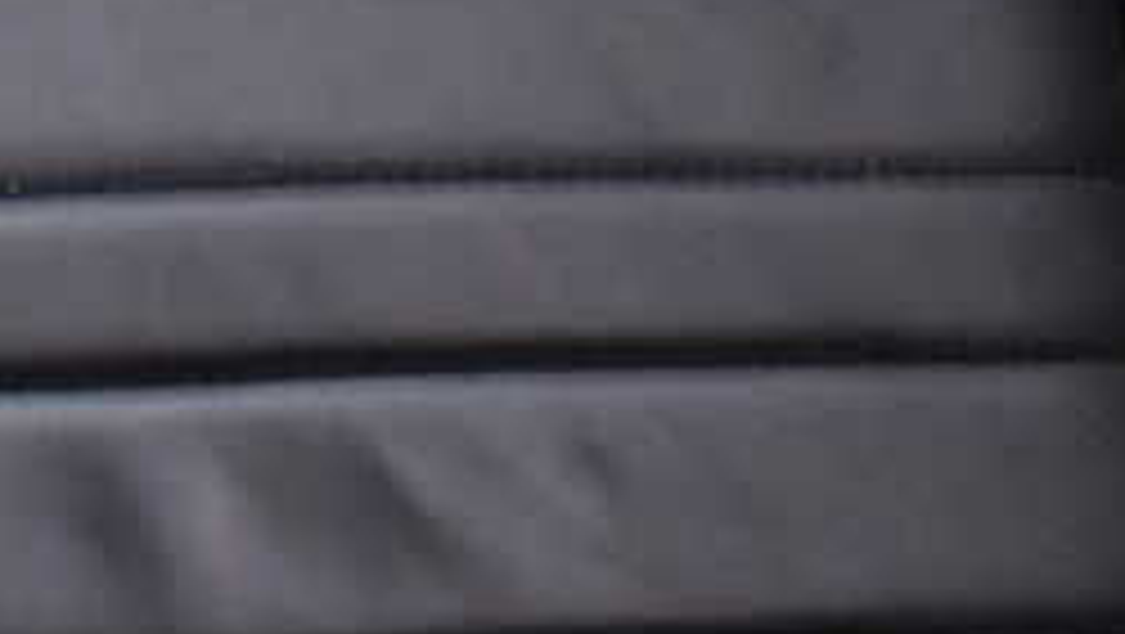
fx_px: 5462
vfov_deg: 6.2
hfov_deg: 10.1
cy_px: -1228
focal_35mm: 183
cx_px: -1652
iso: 3200
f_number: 3.5
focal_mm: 18
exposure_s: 1/20
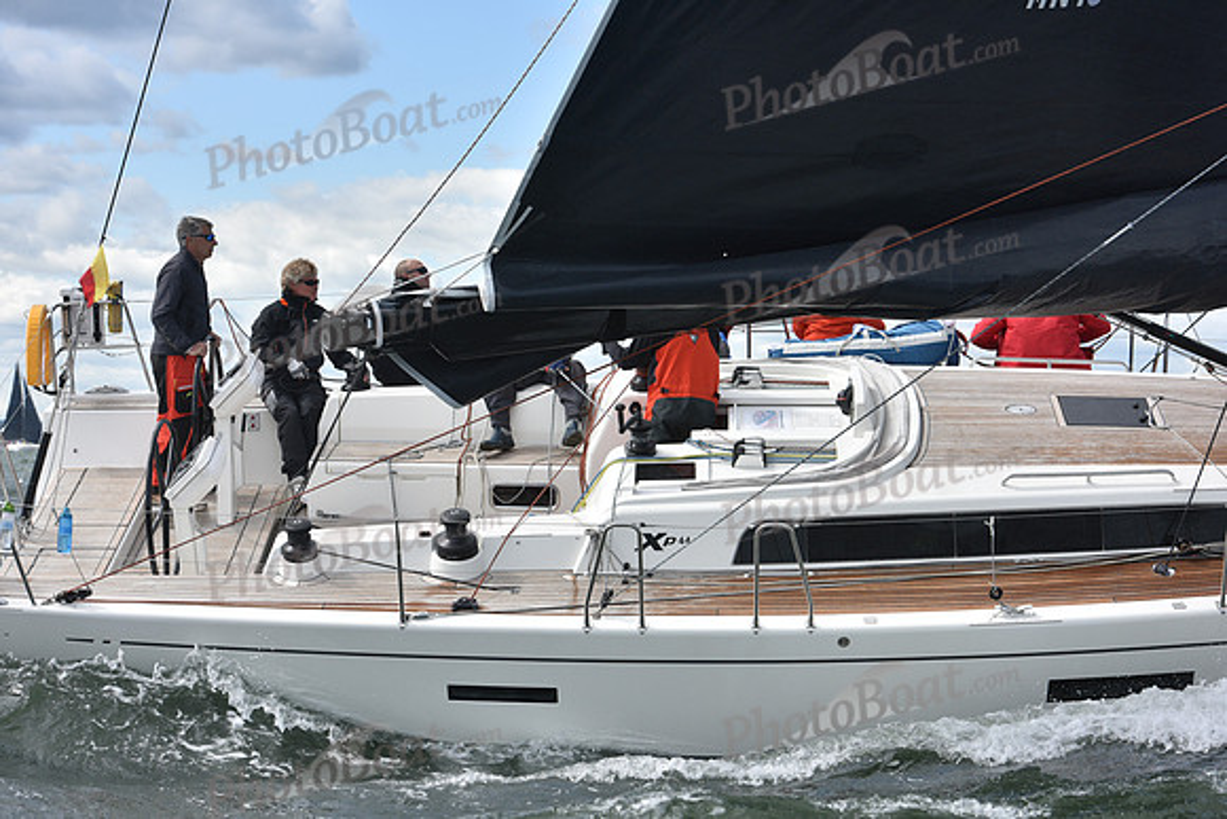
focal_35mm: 86
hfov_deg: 23.6
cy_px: 410
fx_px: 2932
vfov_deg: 15.9
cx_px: 614
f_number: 6.3
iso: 320
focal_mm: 86
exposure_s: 1/1000
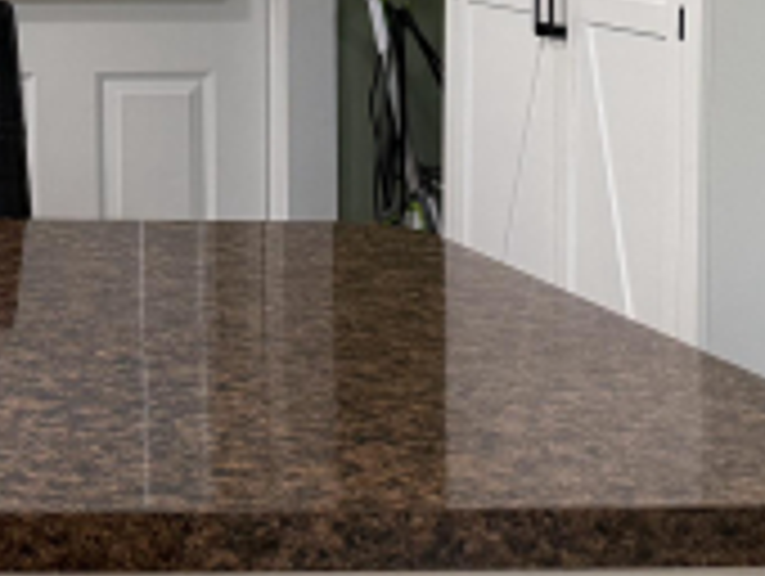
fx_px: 2080
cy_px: -99
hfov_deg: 18.2
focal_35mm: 94
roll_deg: +0.8
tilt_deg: -1.2
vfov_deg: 15.3
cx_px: -434
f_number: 1.78
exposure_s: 1/60
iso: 160
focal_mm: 6.76
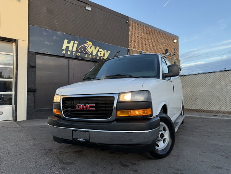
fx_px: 160
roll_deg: +0.2
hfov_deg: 71.6
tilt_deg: +2.1
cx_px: 116
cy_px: 87
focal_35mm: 24
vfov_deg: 56.9
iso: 80
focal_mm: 6.76
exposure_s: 1/484
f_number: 1.78
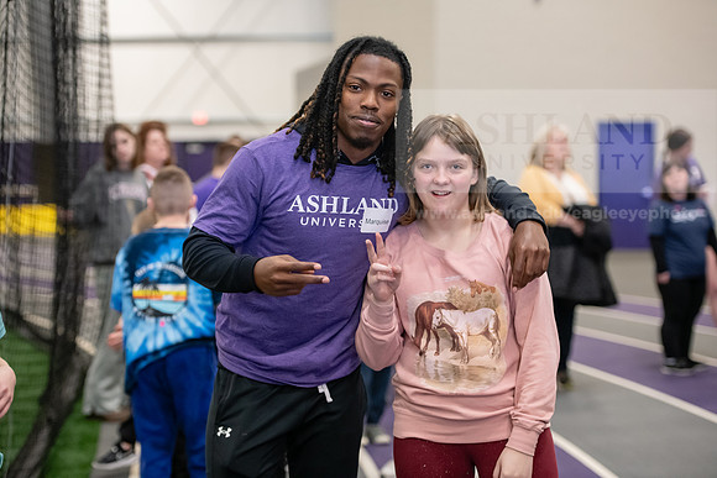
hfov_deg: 23.9
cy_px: 239
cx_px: 358
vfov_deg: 16.1
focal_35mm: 85
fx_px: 1693
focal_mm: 85
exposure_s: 1/200
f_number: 3.2
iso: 2500
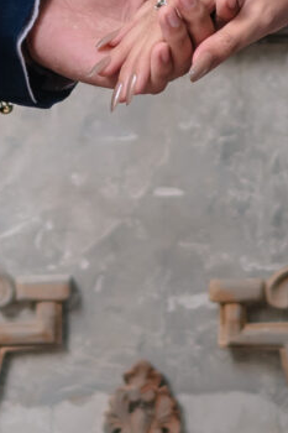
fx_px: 3075
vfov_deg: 7.9
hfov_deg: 5.4
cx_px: 135
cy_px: -260
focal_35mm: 256
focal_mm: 35
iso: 125
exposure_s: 1/160
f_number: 2
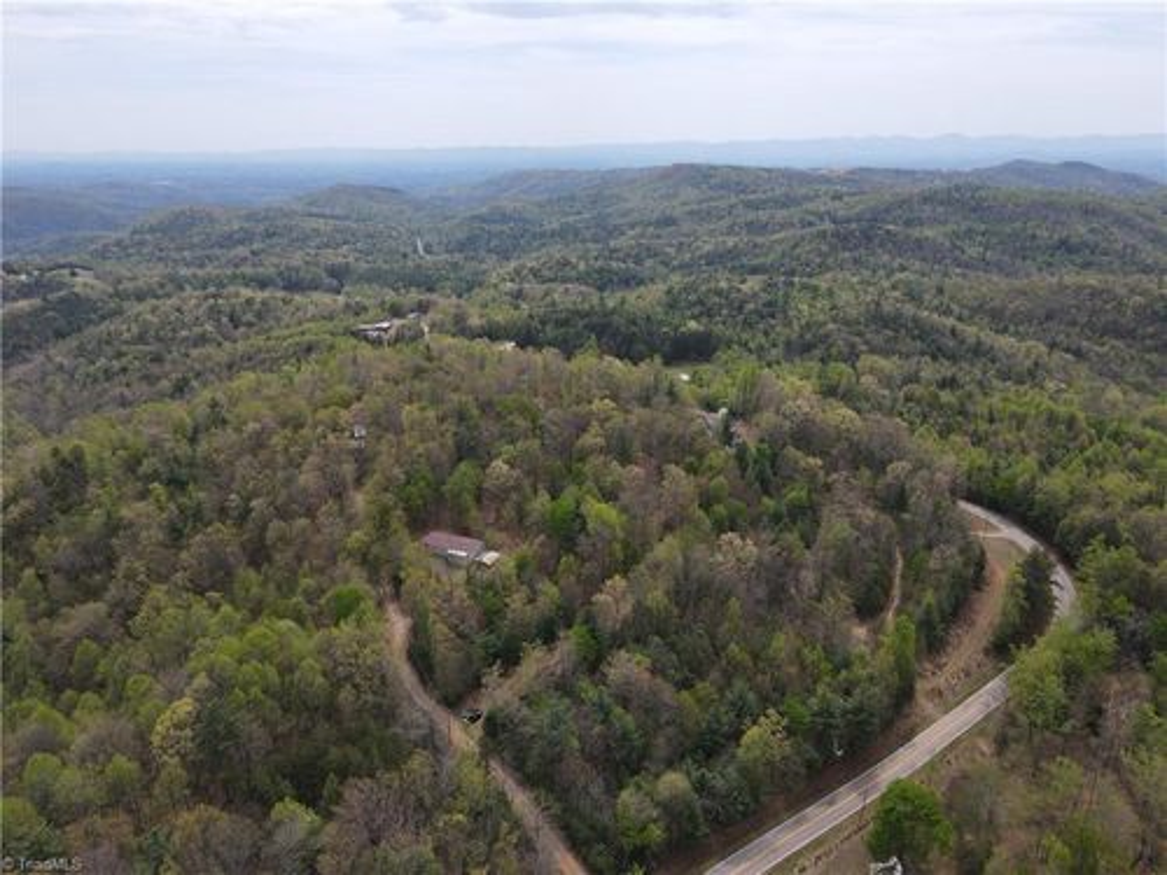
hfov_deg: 71.6
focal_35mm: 24
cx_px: 584
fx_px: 809
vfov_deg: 56.8
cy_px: 438
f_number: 2.8
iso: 110
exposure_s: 1/640
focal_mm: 4.5
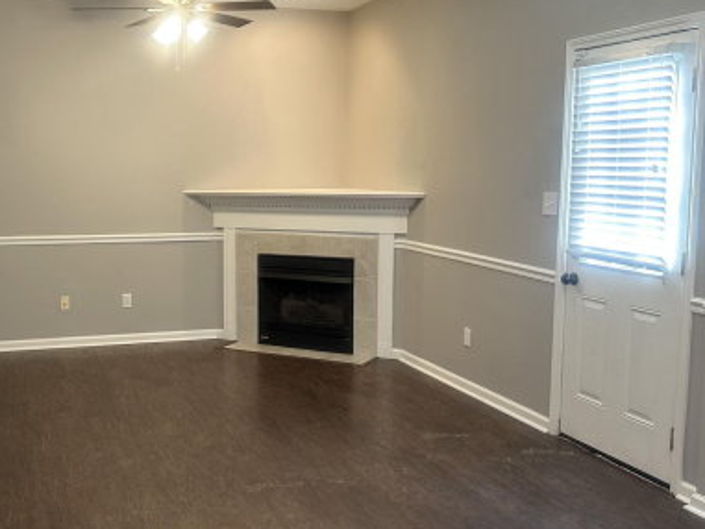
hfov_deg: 44.0
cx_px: 227
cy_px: 259
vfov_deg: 34.4
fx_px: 856
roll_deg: -0.1
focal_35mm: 42
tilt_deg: -7.0
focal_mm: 6.86
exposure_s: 1/60
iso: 160
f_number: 1.78
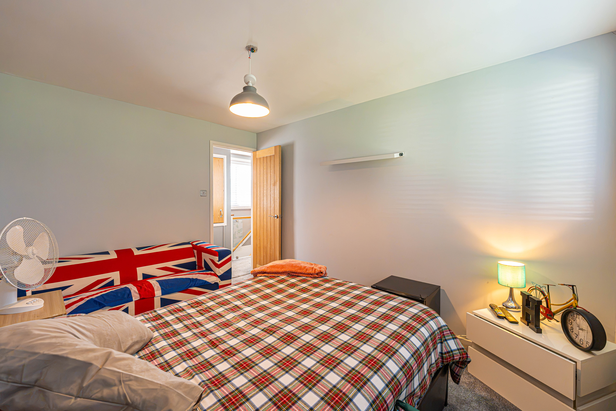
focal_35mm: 14
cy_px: 206
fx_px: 240
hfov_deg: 104.3
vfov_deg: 81.2
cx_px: 308
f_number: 7.1
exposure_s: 1/100
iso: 3200
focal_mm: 14
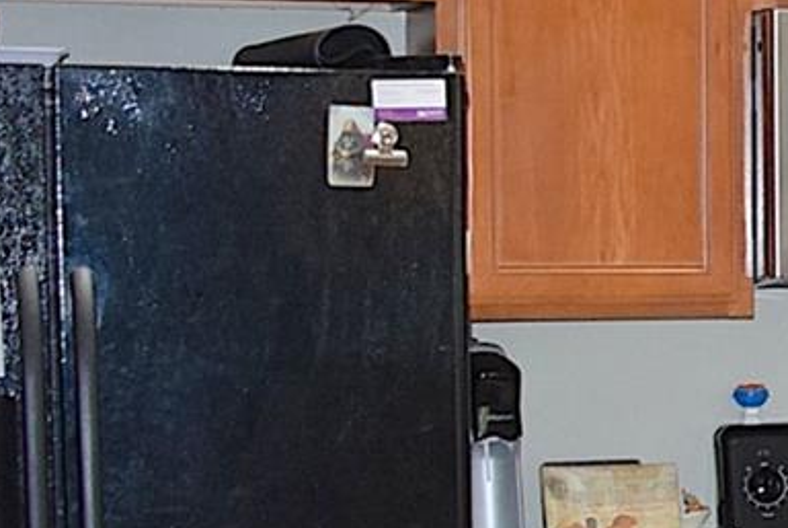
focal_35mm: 144
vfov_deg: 9.5
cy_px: 479
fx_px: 3156
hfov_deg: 11.9
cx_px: 1796
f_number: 4
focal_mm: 18
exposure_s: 1/60
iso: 800
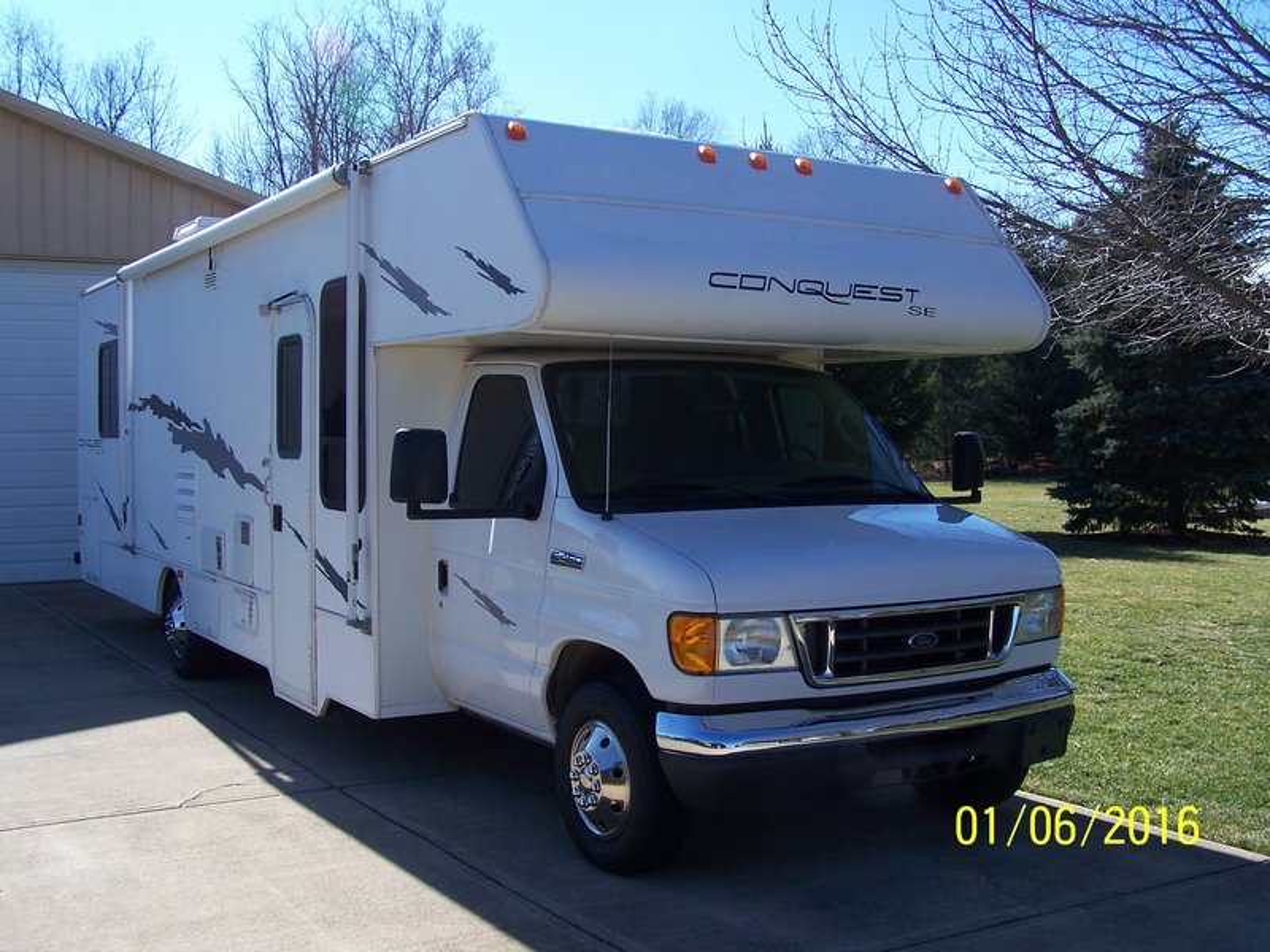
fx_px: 1394
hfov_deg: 49.0
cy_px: 476
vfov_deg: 37.7
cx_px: 635
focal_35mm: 38
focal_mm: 6.3
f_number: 4
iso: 80
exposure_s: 1/500
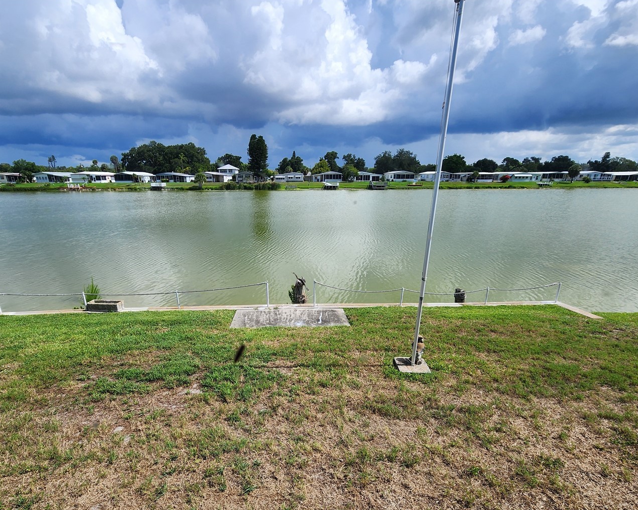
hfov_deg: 93.1
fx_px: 302
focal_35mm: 16
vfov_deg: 79.7
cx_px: 305
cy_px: 299
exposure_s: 1/1290
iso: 50
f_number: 2.2
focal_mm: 2.2
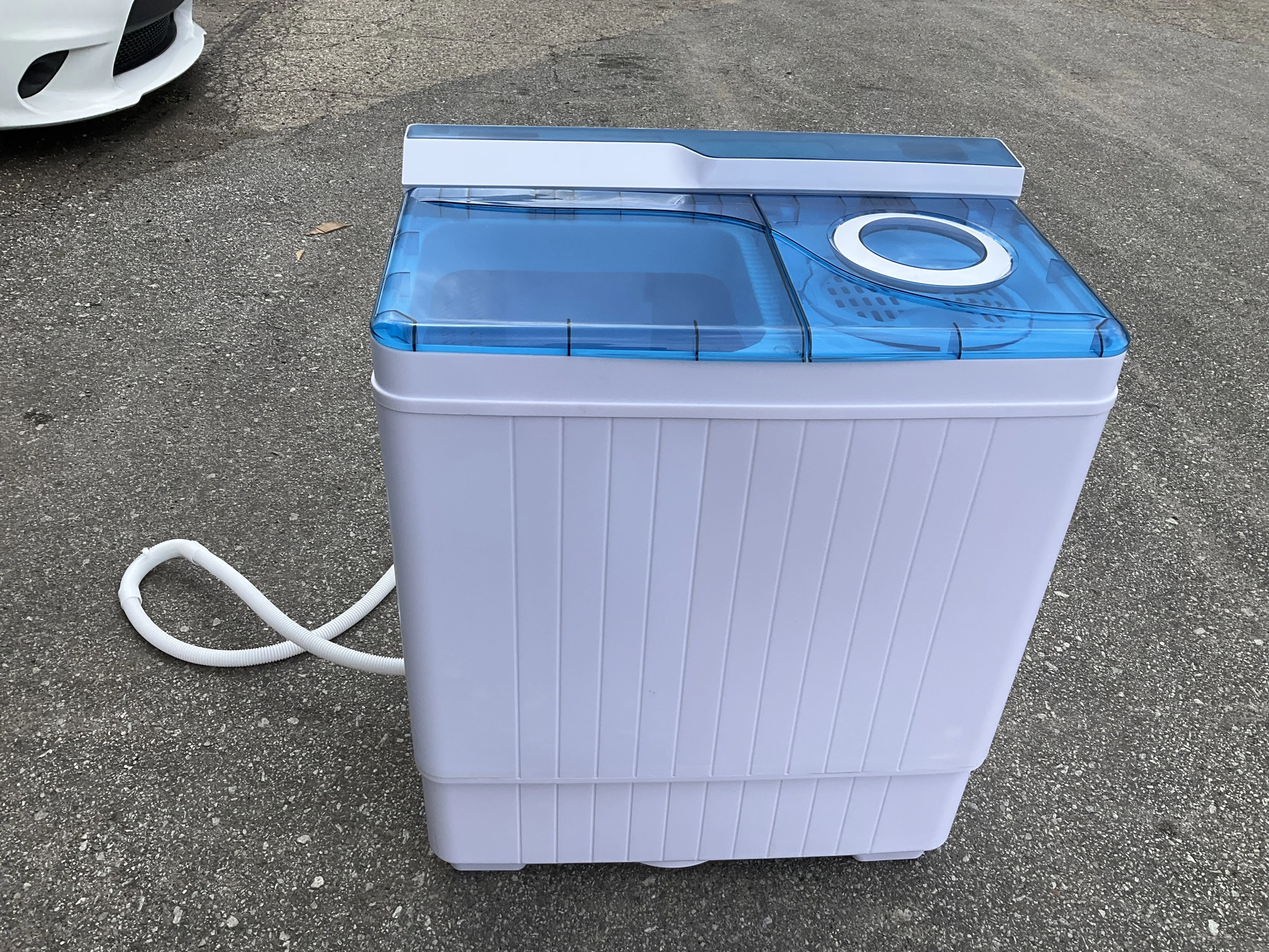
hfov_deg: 61.7
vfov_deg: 48.2
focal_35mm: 29
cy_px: 476
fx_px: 1063
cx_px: 634
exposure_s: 1/1490
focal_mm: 3
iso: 25
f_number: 1.8
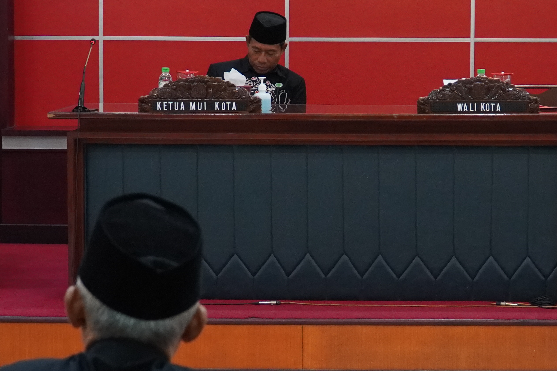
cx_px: 375
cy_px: 181
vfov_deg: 12.0
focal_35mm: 114
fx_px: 1764
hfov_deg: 17.9
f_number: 4
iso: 2000
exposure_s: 1/50
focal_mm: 32
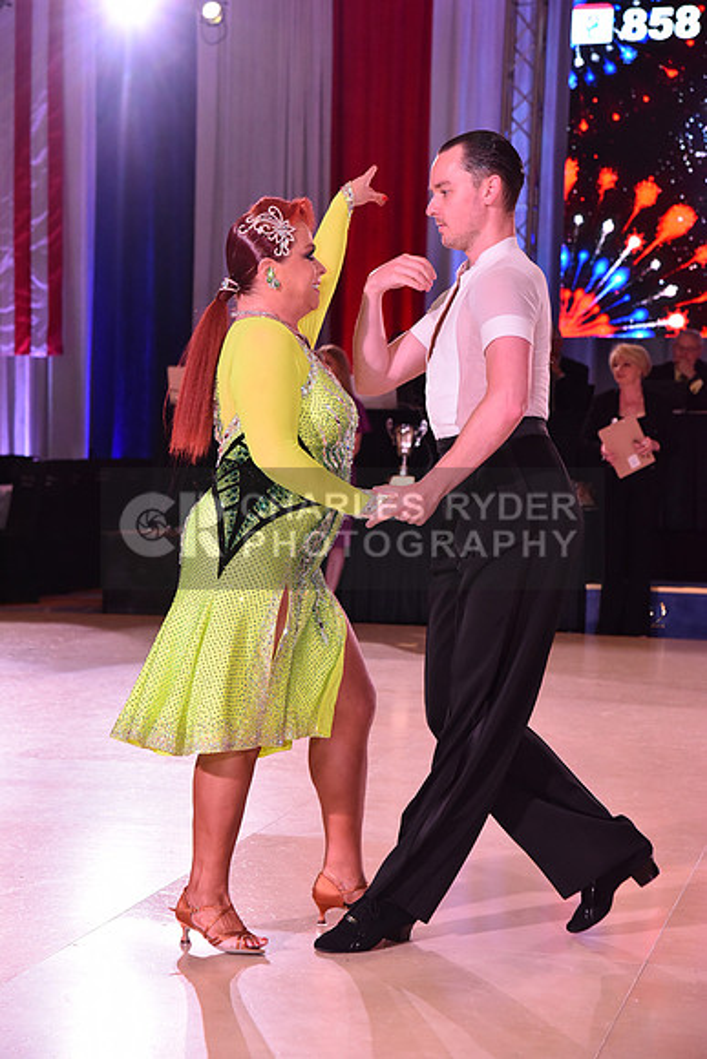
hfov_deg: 16.7
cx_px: 354
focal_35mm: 82
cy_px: 530
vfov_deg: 24.8
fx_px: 2414
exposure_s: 1/320
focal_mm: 82
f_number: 6.3
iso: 2500
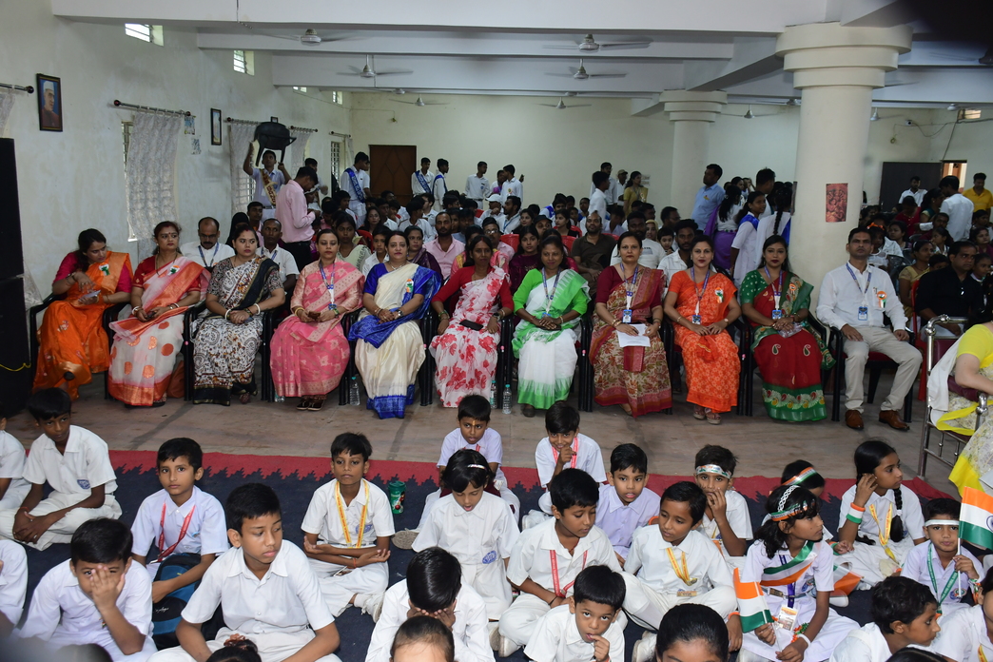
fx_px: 910
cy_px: 331
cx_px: 496
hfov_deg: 57.2
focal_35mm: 33
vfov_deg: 40.0
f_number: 5.6
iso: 1000
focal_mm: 22
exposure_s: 1/25
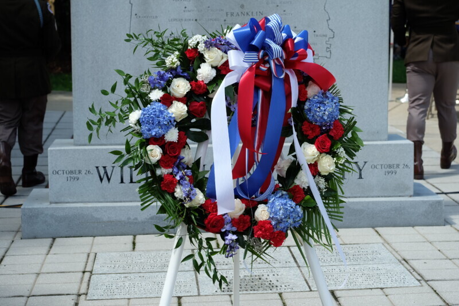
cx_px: 230
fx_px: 1134
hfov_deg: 22.9
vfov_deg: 15.4
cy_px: 153
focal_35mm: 89
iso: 200
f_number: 5.6
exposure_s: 1/320
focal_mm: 59.6
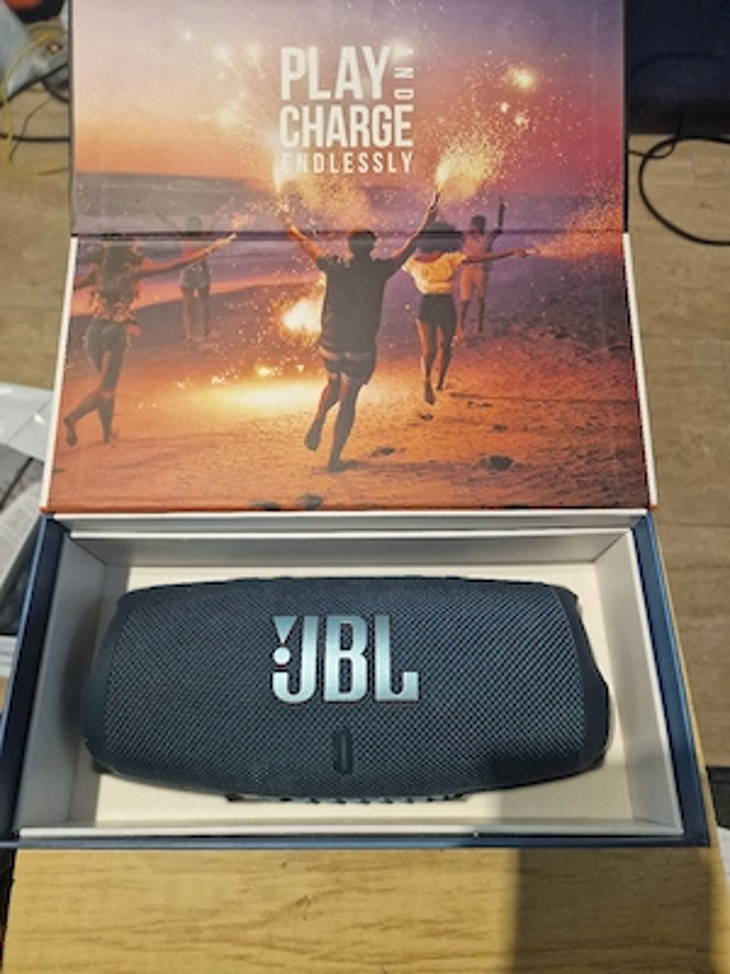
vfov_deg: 73.9
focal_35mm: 23
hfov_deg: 58.9
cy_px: 487
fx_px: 647
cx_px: 365
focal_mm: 6.4
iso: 500
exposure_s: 1/100
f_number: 1.8
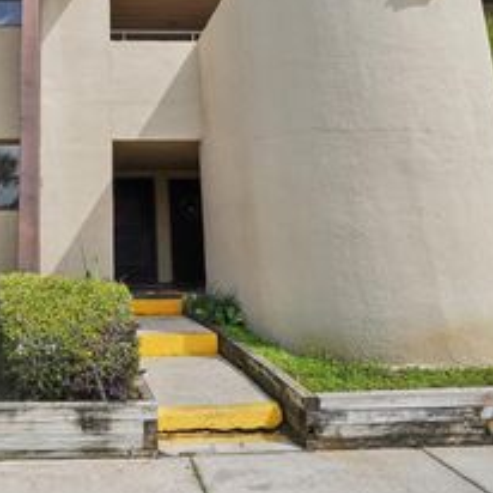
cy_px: 142
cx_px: 86
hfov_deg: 48.9
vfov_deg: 51.0
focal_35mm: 31
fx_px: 500
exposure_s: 1/200
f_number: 8
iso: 100
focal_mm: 10
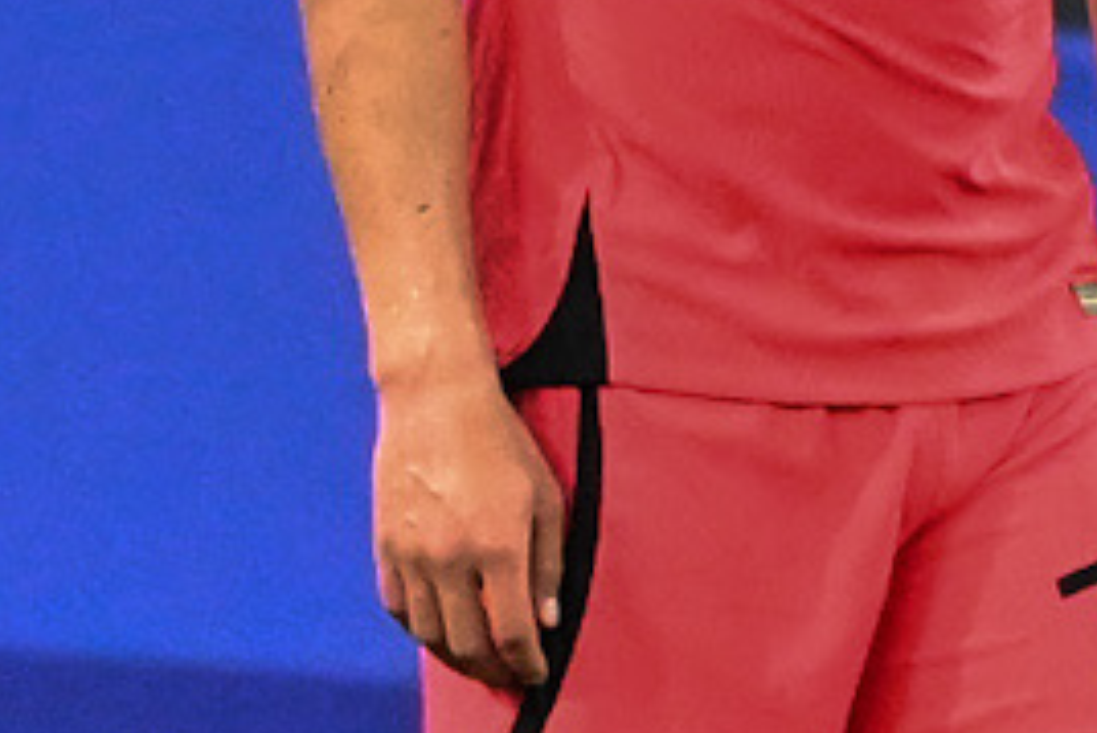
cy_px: 82
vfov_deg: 0.5
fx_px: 93108
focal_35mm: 3054
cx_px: 3631
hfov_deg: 0.7
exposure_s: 1/1000
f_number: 2.8
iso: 2000
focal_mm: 400
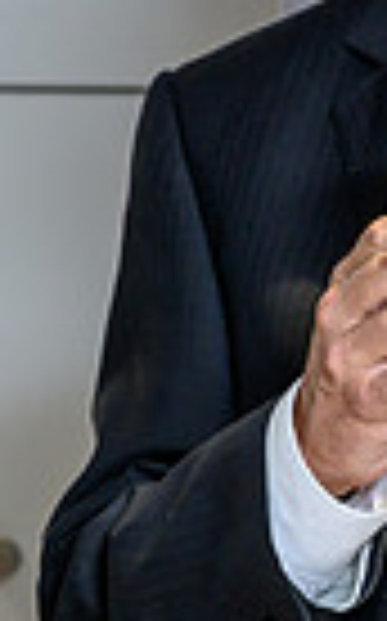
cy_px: 110
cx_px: 765
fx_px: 5225
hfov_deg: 4.2
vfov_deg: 6.8
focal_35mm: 309
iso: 1250
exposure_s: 1/200
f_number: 4.5
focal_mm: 70
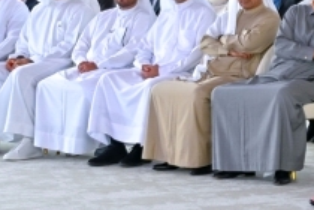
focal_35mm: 192
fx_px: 1675
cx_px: 646
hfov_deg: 9.9
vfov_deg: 7.1
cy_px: 134
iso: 640
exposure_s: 1/320
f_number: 2.8
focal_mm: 31.5
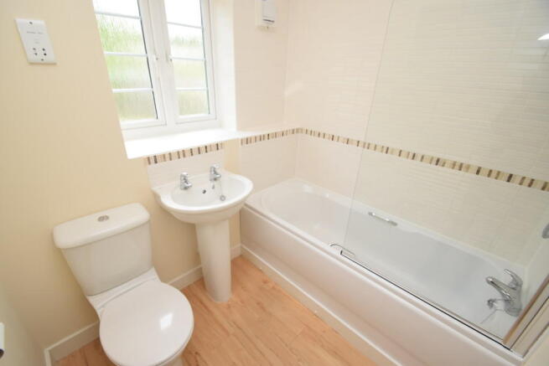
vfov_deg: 77.4
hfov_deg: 100.4
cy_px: 183
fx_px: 229
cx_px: 274
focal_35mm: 15
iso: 560
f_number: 5.6
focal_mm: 10
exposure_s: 1/125
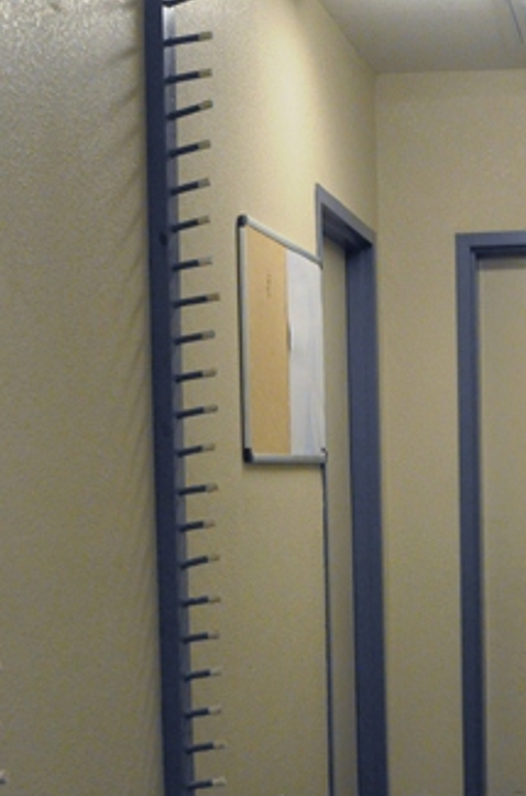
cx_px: 388
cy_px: 529
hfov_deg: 19.0
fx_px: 1564
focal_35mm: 71
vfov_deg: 28.3
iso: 3200
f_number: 5.6
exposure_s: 1/100
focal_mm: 24
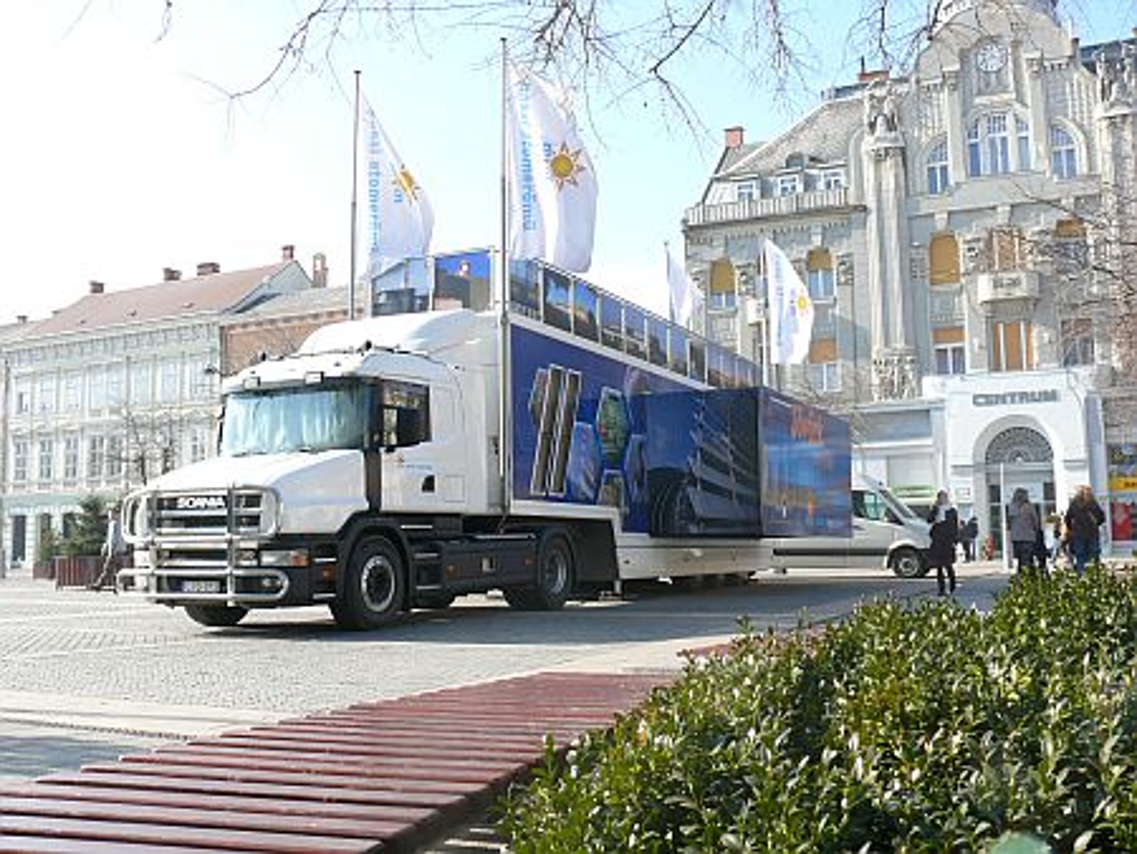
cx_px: 568
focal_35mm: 35
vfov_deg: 40.7
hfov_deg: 52.6
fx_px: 1150
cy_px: 427
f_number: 5
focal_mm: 7.4
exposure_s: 1/200
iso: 100
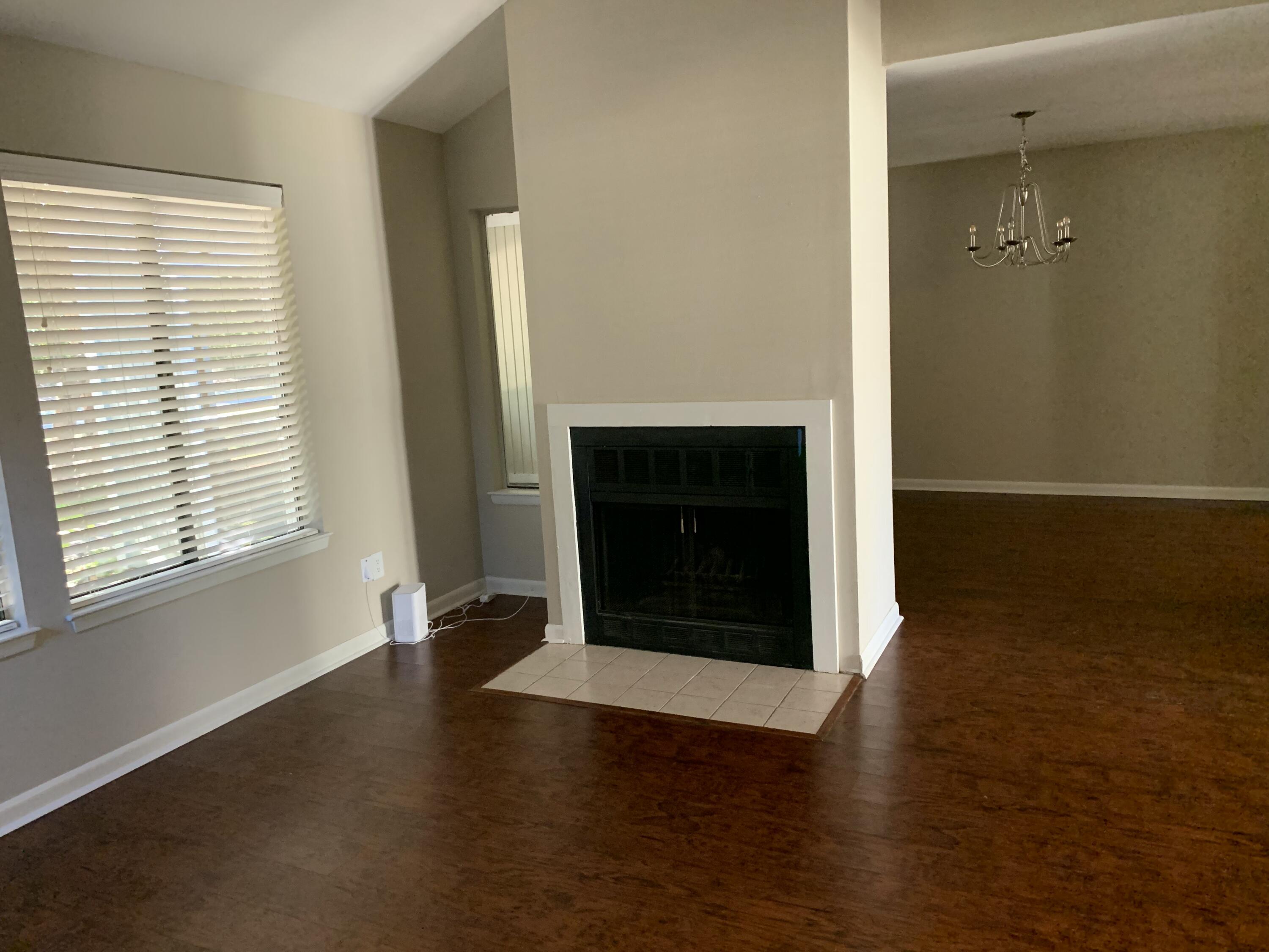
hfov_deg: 67.3
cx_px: 634
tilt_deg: -12.5
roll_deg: +4.0
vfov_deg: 53.1
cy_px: 476
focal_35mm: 26
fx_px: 953
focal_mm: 4.25
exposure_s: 1/60
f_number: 1.8
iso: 400
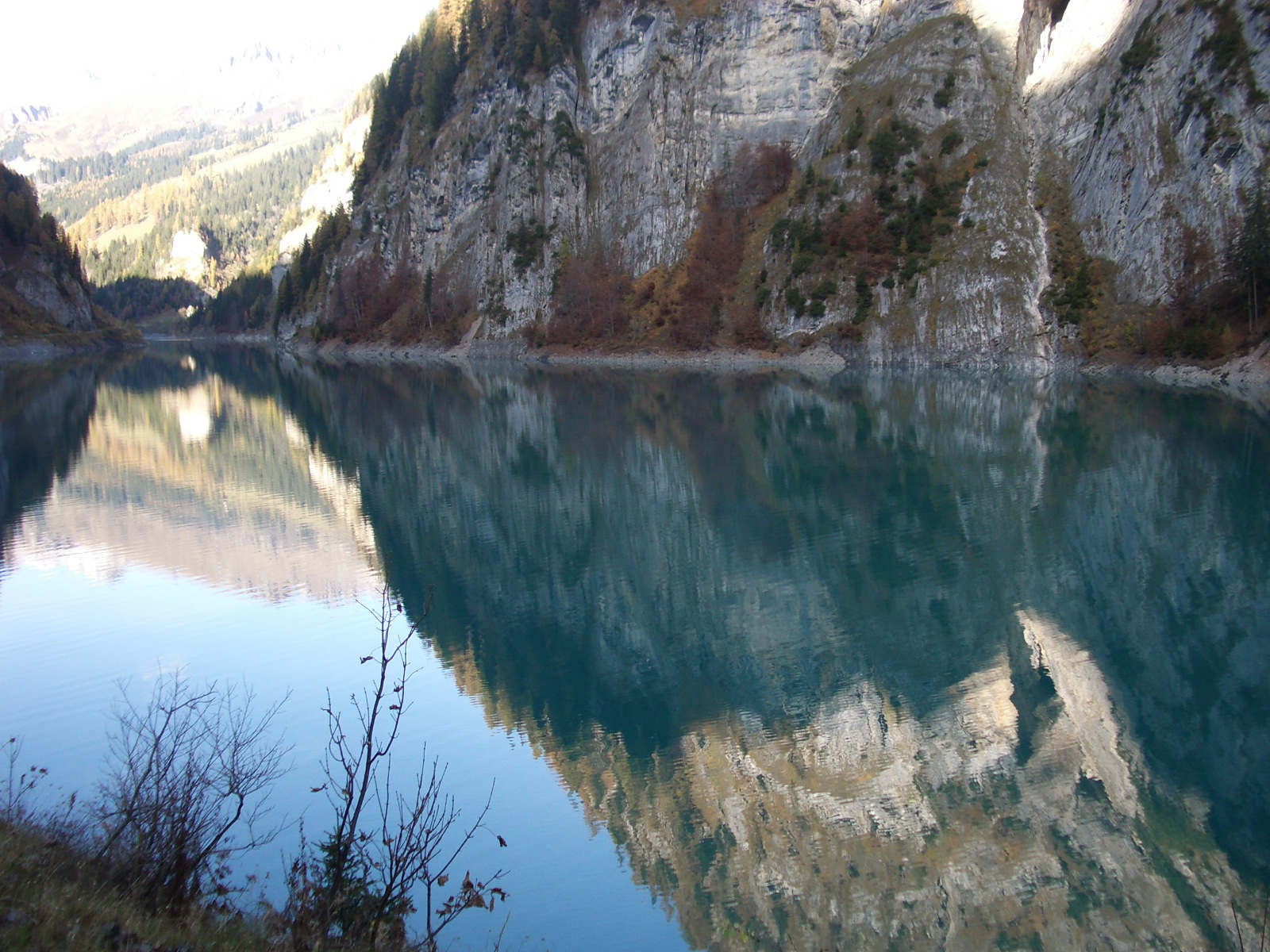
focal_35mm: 35
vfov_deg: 40.7
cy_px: 476
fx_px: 1284
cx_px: 635
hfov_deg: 52.6
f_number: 2.6
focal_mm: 5.8
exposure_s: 1/125
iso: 80
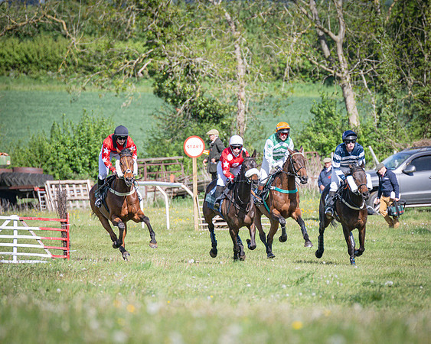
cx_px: 277
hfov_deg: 3.4
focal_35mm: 567
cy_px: 163
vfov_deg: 2.7
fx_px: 7236
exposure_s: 1/3200
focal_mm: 280
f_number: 4
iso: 400
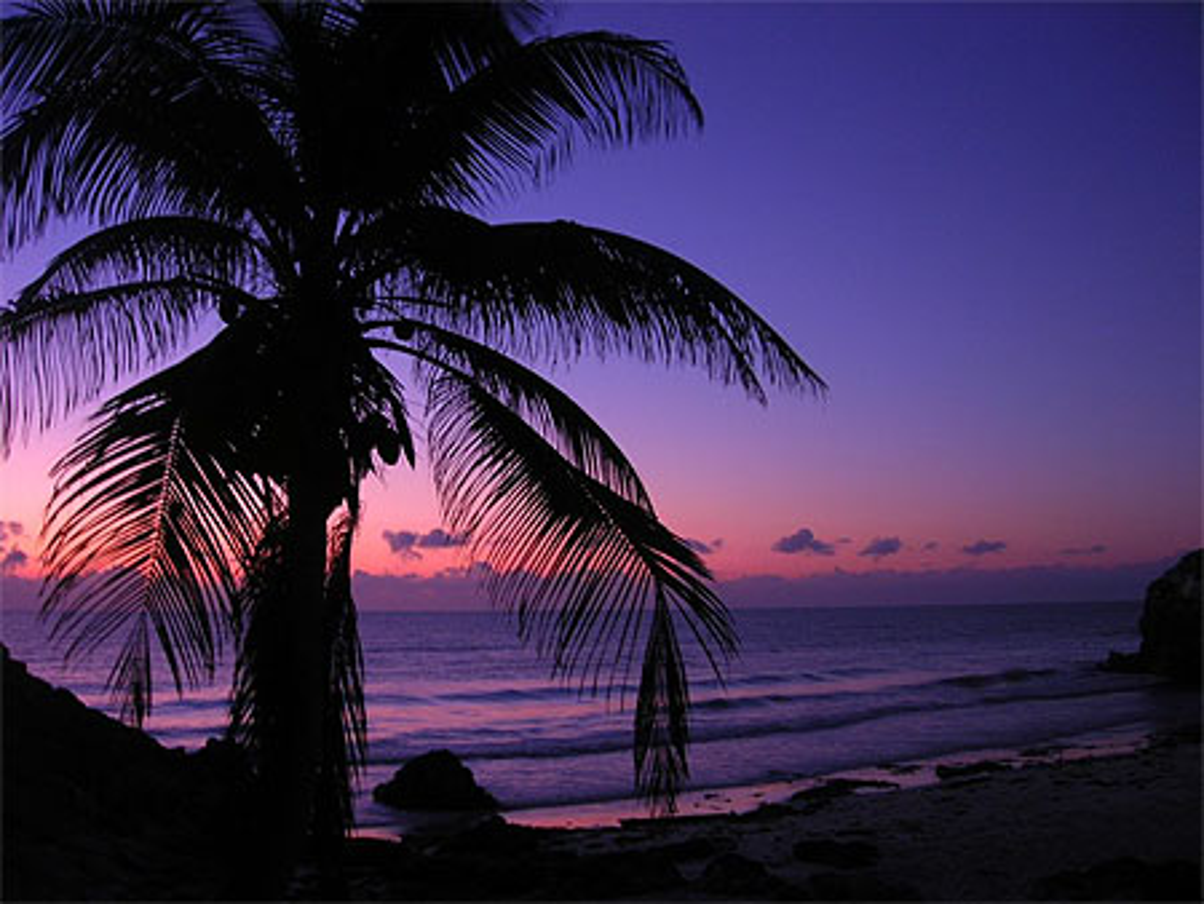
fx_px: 1322
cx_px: 602
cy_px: 452
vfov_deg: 37.8
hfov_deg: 49.0
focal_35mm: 38
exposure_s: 1/4.5
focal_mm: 7.8
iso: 64
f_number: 2.8
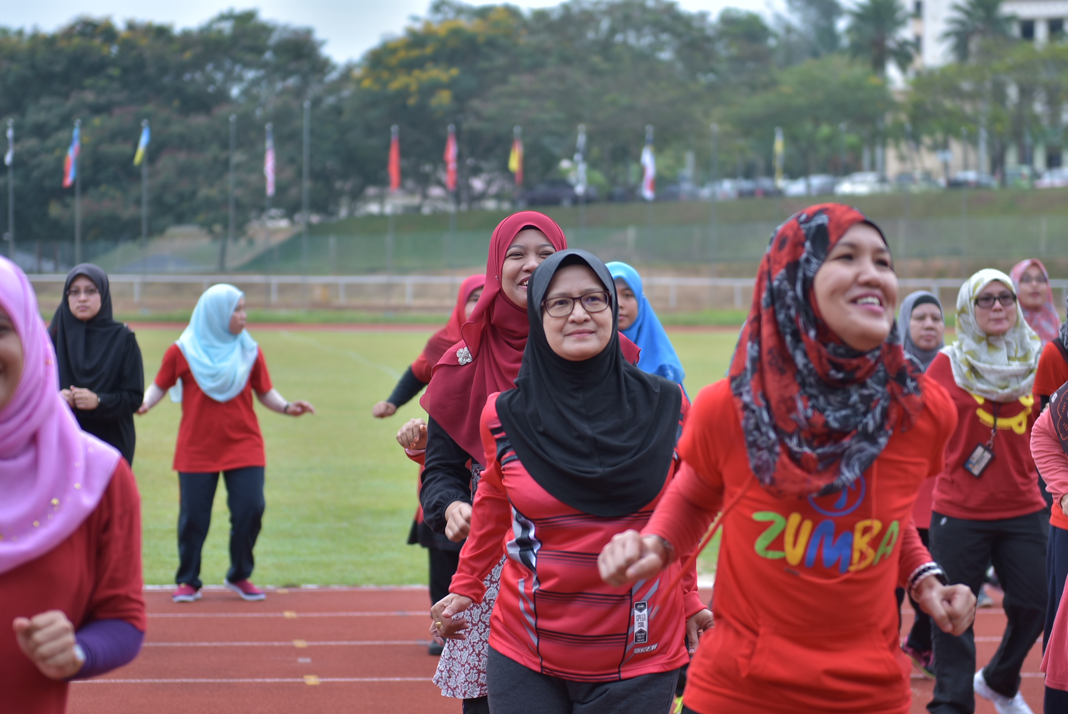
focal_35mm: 105
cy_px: 357
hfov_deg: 19.4
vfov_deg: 13.1
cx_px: 534
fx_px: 3117
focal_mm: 70
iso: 100
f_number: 2.8
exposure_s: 1/200
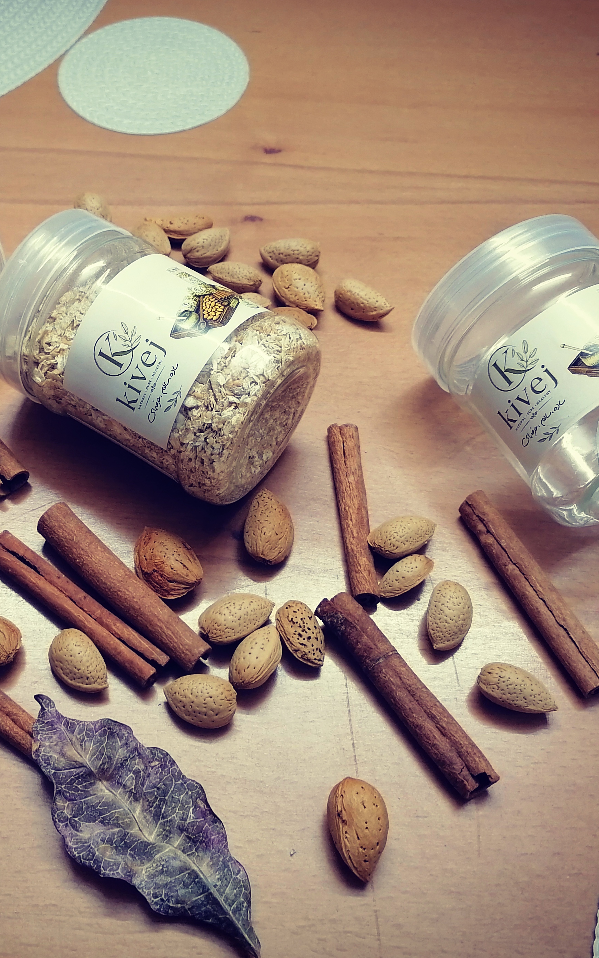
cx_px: 129
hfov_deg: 30.6
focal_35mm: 41
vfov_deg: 48.2
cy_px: 484
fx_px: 1071
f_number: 1.8
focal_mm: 5.3
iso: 100
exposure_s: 1/33.3
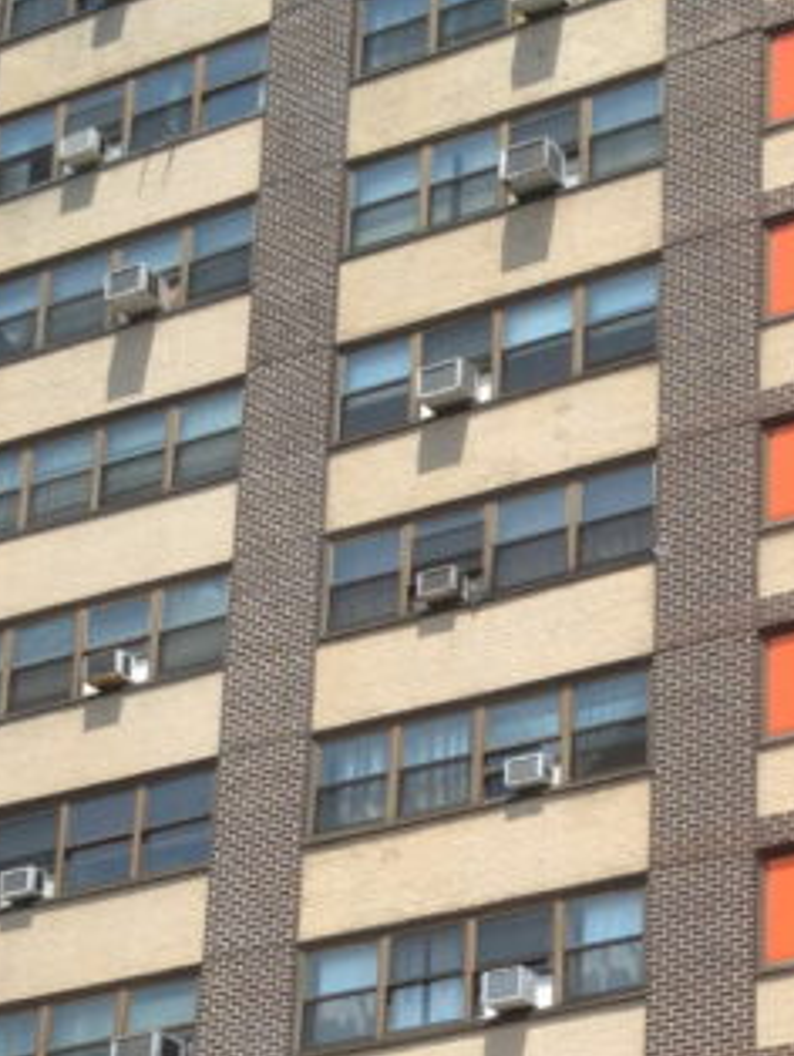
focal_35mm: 114
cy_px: 1032
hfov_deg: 12.8
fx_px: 3482
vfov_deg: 16.9
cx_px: 806
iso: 64
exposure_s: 1/1224
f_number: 2.4
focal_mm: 4.28
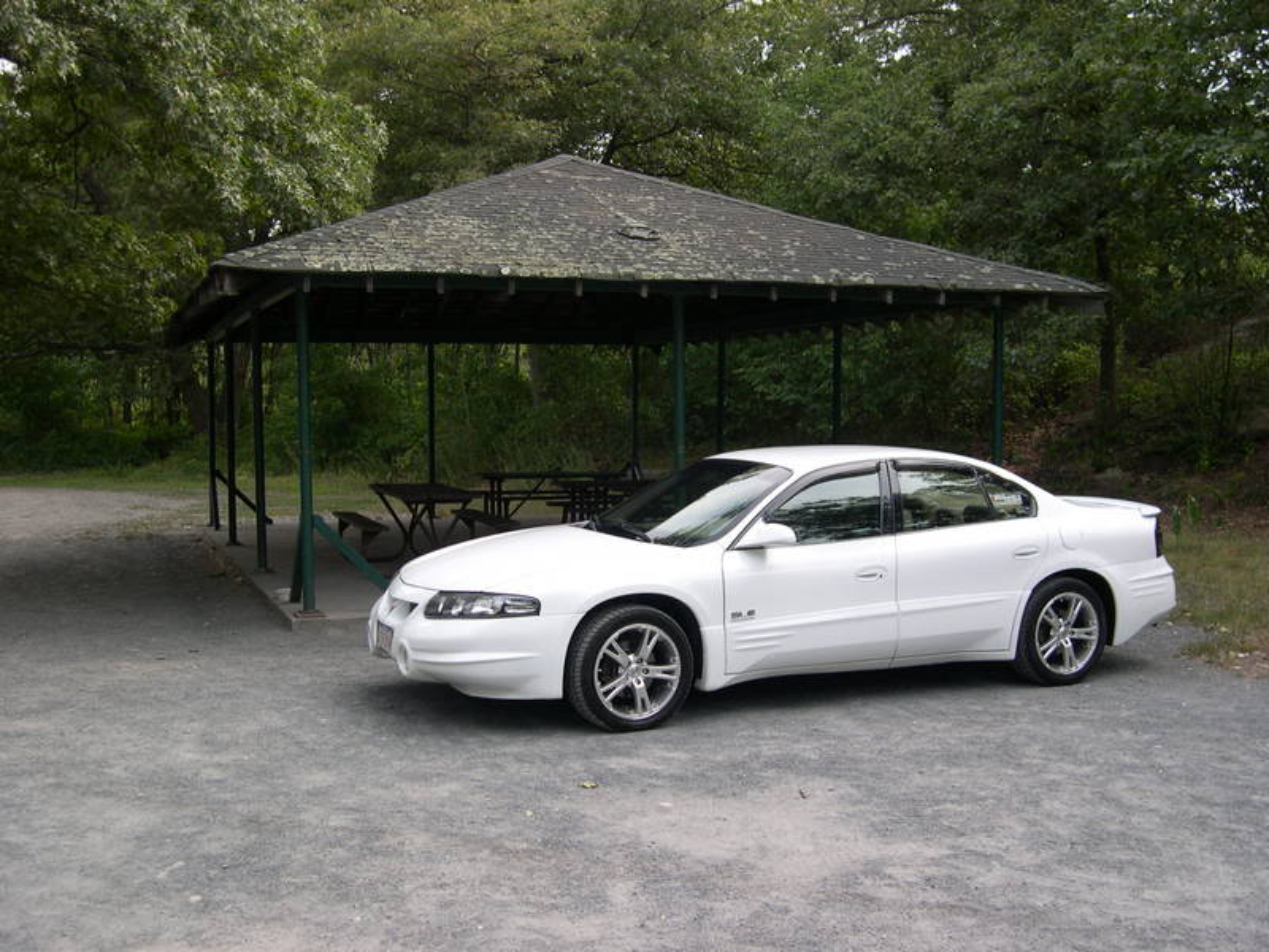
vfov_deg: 37.7
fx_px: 1393
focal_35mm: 38
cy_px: 476
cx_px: 634
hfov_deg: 49.0
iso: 100
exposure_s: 1/330
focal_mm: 8
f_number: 2.8
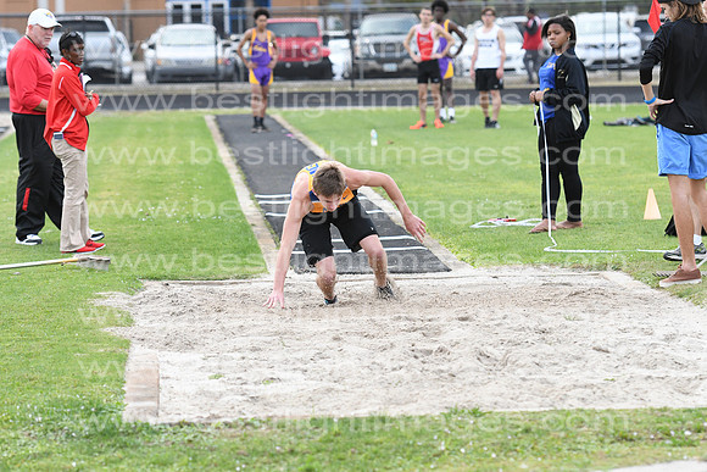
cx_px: 354
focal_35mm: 180
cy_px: 236
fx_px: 3536
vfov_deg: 7.6
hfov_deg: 11.4
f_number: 4
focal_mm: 120
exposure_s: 1/2000
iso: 1600
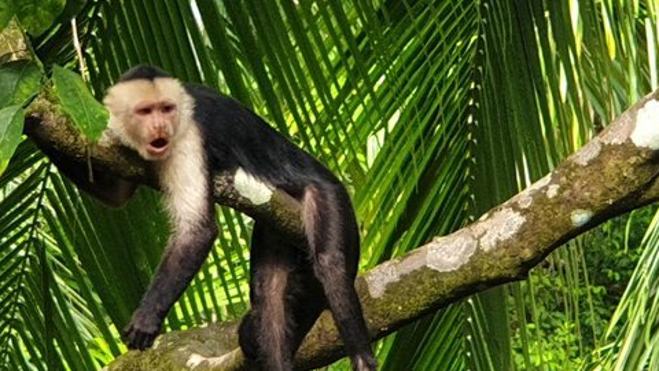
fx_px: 2079
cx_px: 291
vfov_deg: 10.2
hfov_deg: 18.0
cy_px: 201
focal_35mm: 119
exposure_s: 1/100
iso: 50
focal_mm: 6
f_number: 2.4
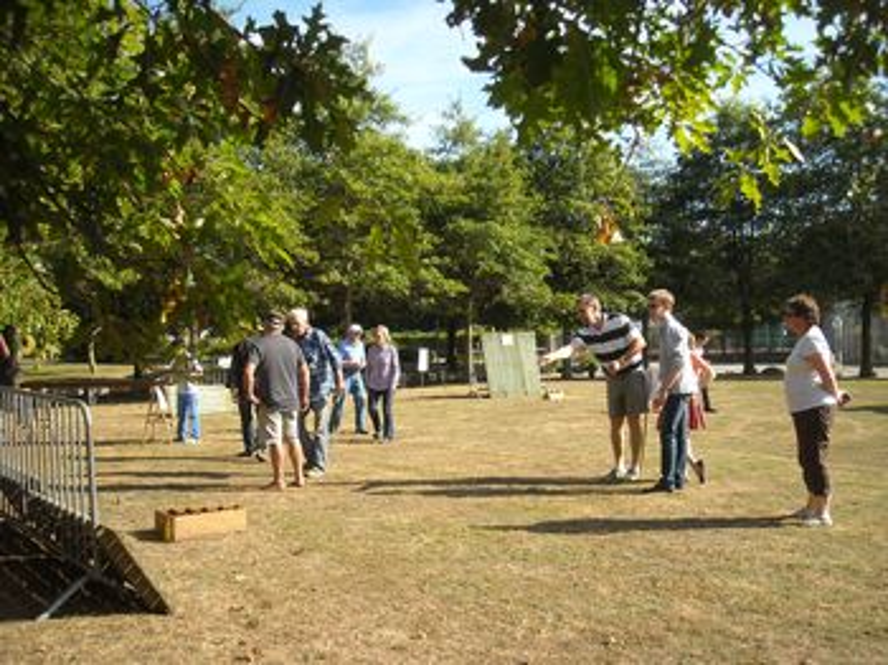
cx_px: 444
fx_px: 897
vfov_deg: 40.7
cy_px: 332
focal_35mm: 35
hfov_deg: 52.7
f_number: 2.8
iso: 64
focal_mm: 5.7
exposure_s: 1/438
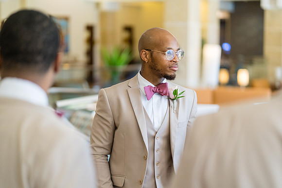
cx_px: 141
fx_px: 666
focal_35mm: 85
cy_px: 94
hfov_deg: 23.9
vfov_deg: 16.1
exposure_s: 1/500
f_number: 1.8
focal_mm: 85
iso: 1250
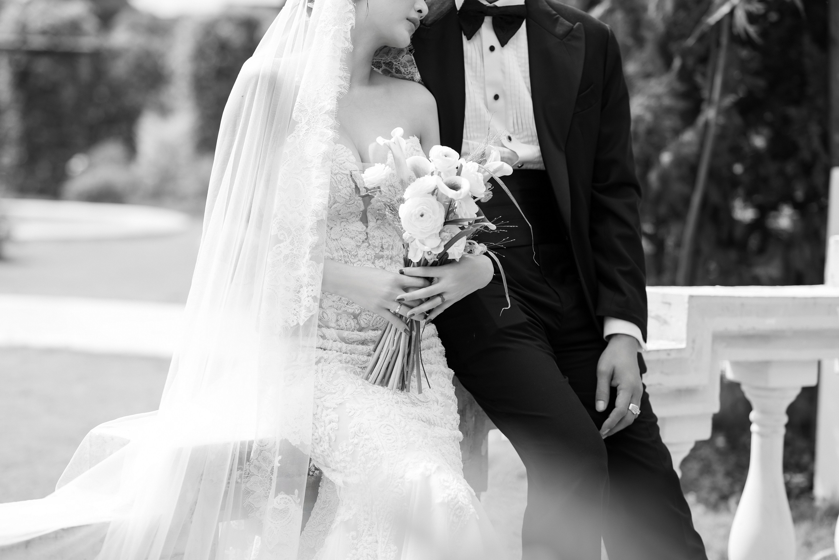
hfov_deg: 23.9
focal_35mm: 85
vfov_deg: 16.1
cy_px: 280
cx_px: 420
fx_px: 1981
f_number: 2.5
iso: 100
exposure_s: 1/800
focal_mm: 85
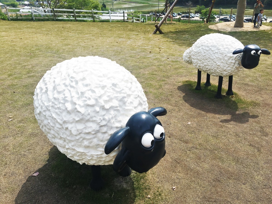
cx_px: 136
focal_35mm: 29
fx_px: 228
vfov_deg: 48.2
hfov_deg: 61.7
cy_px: 102
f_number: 2.2
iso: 25
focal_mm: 4.15
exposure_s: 1/2198
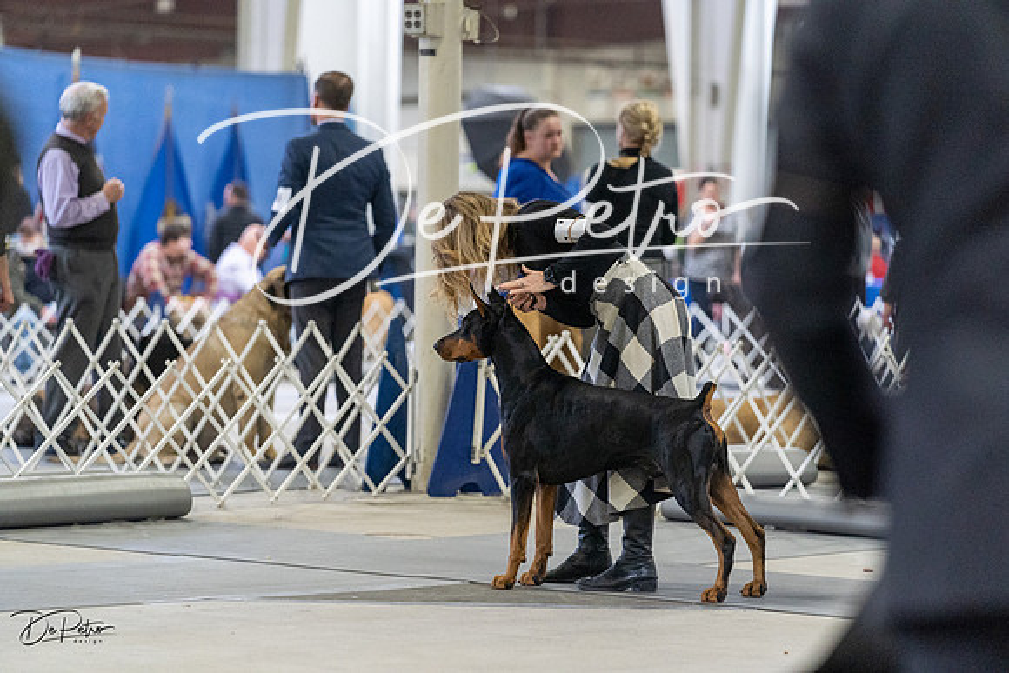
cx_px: 504
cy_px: 336
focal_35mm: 174
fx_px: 4878
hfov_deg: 11.8
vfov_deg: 7.9
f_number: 3.5
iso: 6400
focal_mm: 174
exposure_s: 1/320
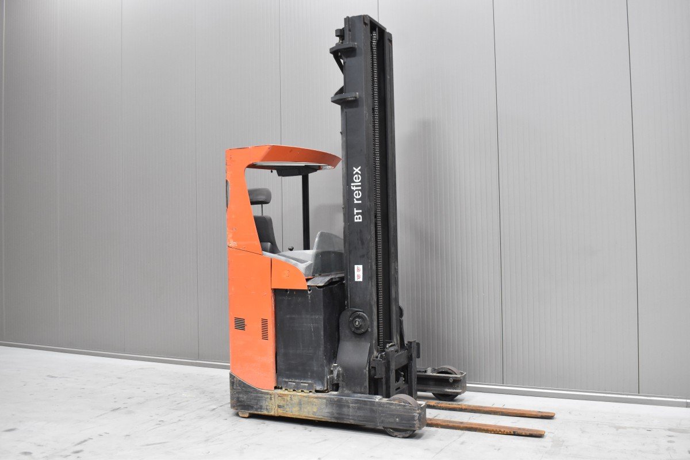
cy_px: 230
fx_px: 632
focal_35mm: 33
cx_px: 345
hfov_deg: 57.2
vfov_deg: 40.0
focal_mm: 22
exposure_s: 1/25
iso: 1600
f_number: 5
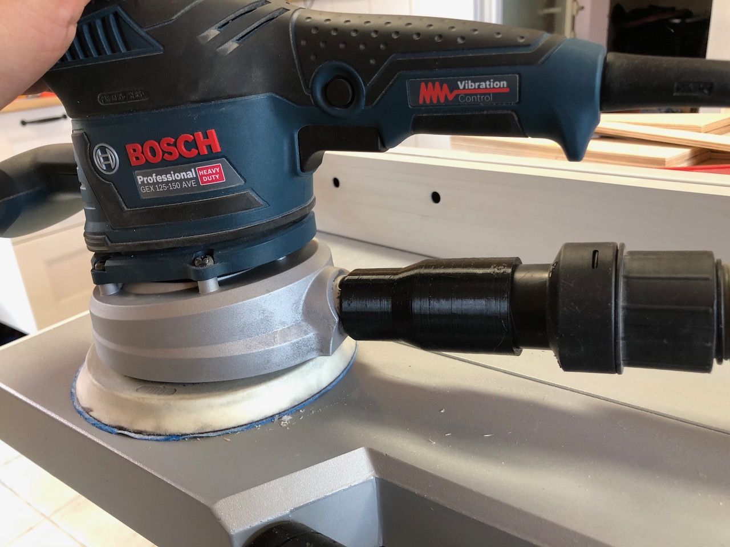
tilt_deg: -21.9
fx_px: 590
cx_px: 365
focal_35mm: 28
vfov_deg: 49.7
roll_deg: +4.8
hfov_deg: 63.4
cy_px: 274
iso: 40
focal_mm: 4
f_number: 1.8
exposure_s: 1/20
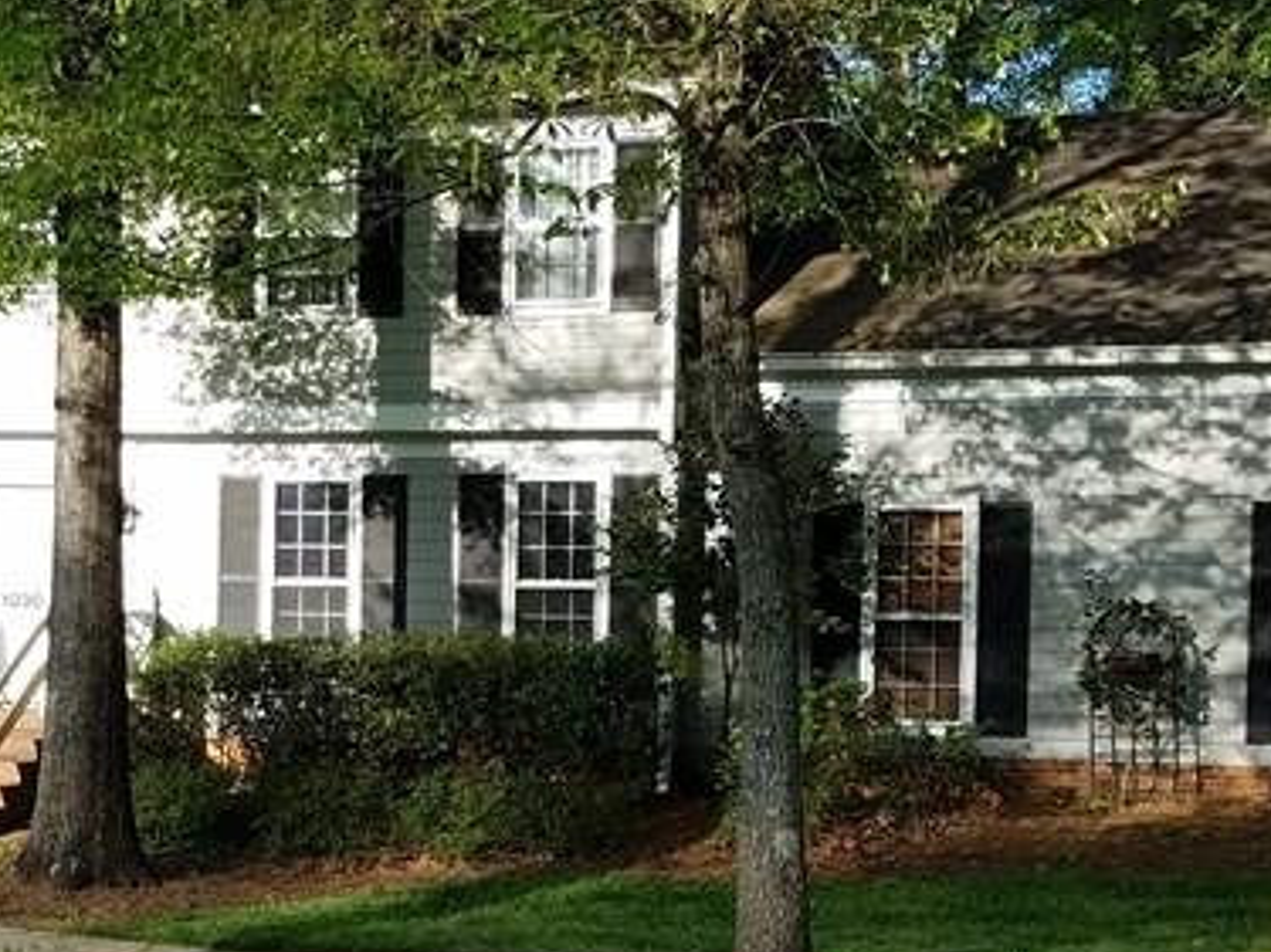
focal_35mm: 71
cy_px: 678
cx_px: 407
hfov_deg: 27.2
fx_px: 2606
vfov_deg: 20.6
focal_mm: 4.2
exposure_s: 1/900
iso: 50
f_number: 1.7
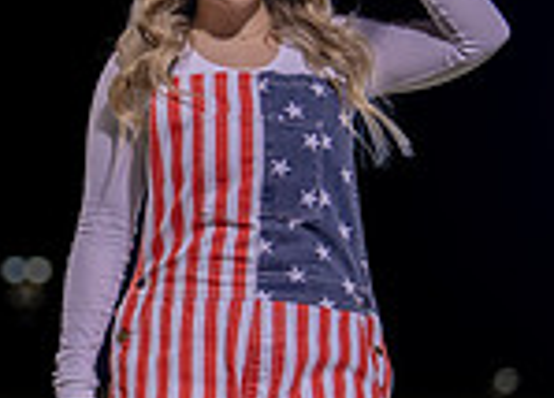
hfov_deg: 7.9
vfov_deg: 5.7
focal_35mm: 255
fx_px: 4019
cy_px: 311
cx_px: 259
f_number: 1.2
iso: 200
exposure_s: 1/320
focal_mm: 50
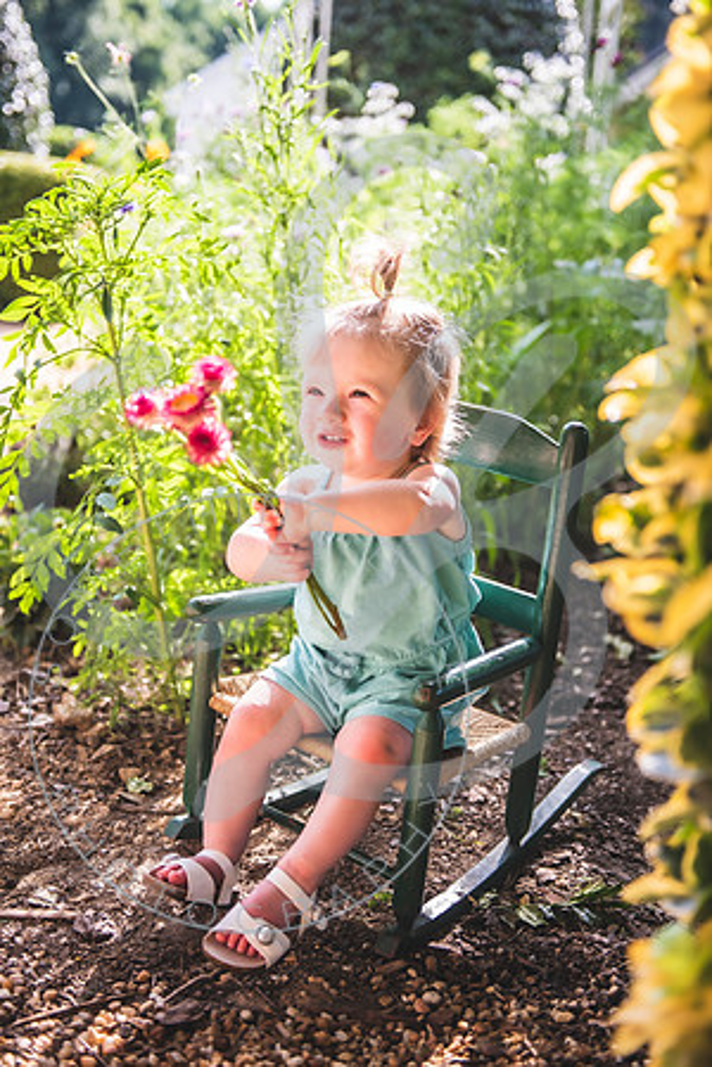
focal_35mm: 48
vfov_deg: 41.1
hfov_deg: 28.1
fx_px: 1424
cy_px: 534
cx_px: 356
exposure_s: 1/320
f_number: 2.8
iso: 100
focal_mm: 48
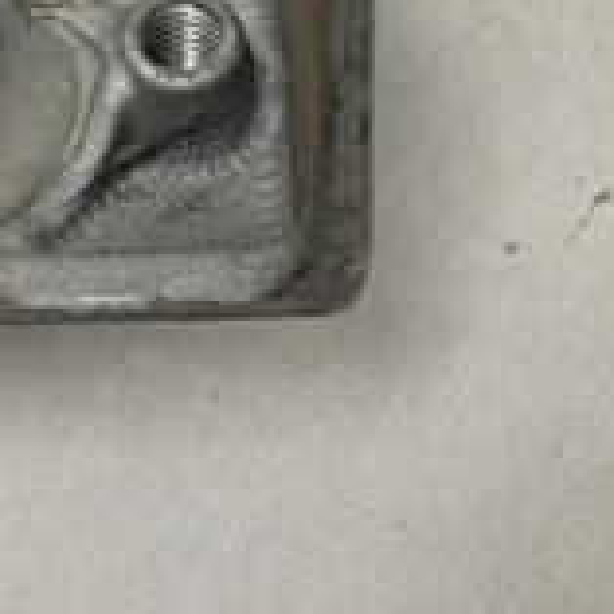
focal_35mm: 90
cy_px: -231
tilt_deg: -47.7
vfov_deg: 17.8
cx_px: 219
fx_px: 1806
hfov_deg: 19.3
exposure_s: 1/100
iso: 125
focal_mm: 5.1
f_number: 1.6
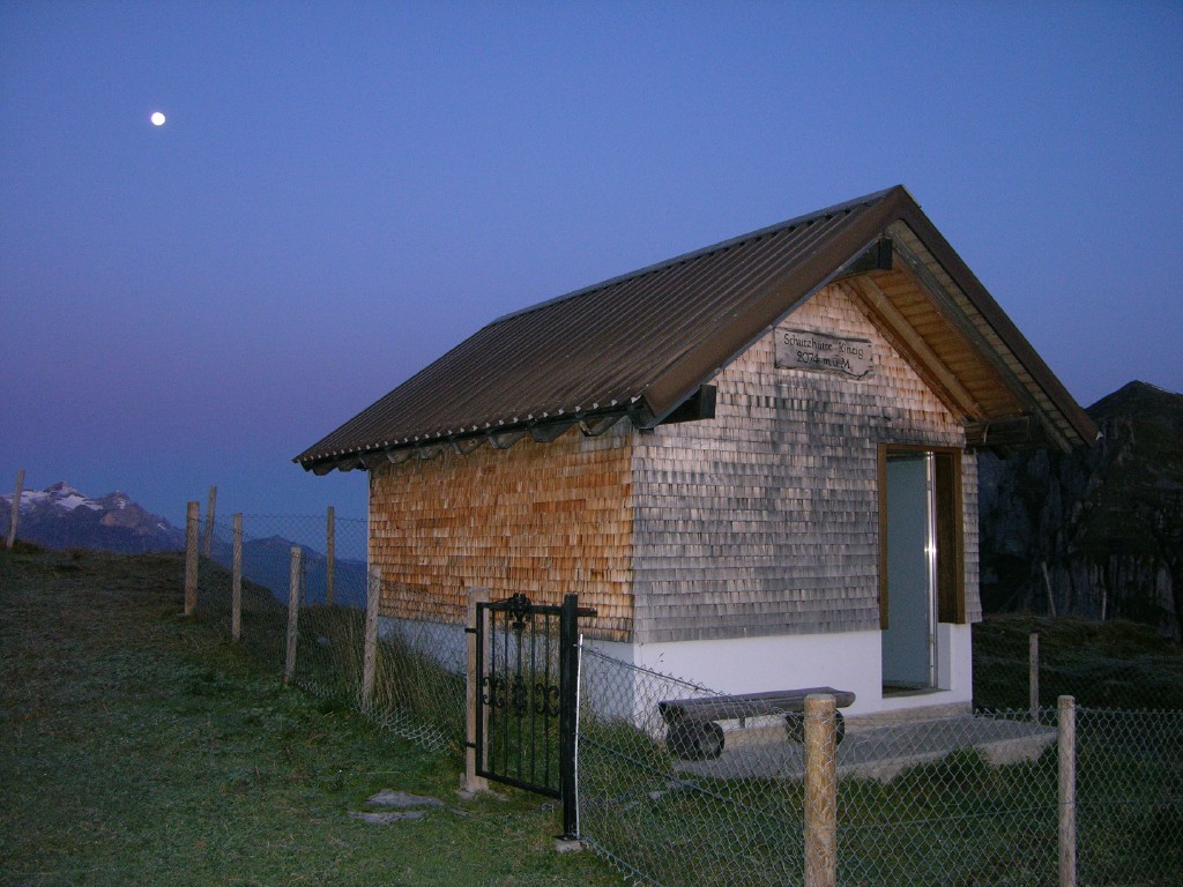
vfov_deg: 40.7
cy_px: 444
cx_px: 592
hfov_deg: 52.6
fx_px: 1196
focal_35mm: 35
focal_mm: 8.9
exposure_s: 1/60.1
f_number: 2.8
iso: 200
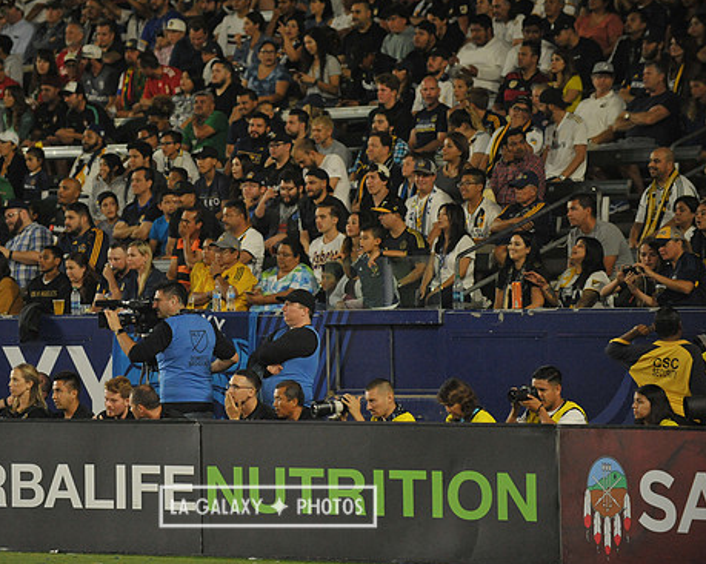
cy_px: 275
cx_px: 268
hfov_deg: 8.2
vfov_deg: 6.5
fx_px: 4951
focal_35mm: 237
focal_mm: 200
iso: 3200
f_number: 3.2
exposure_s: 1/1250
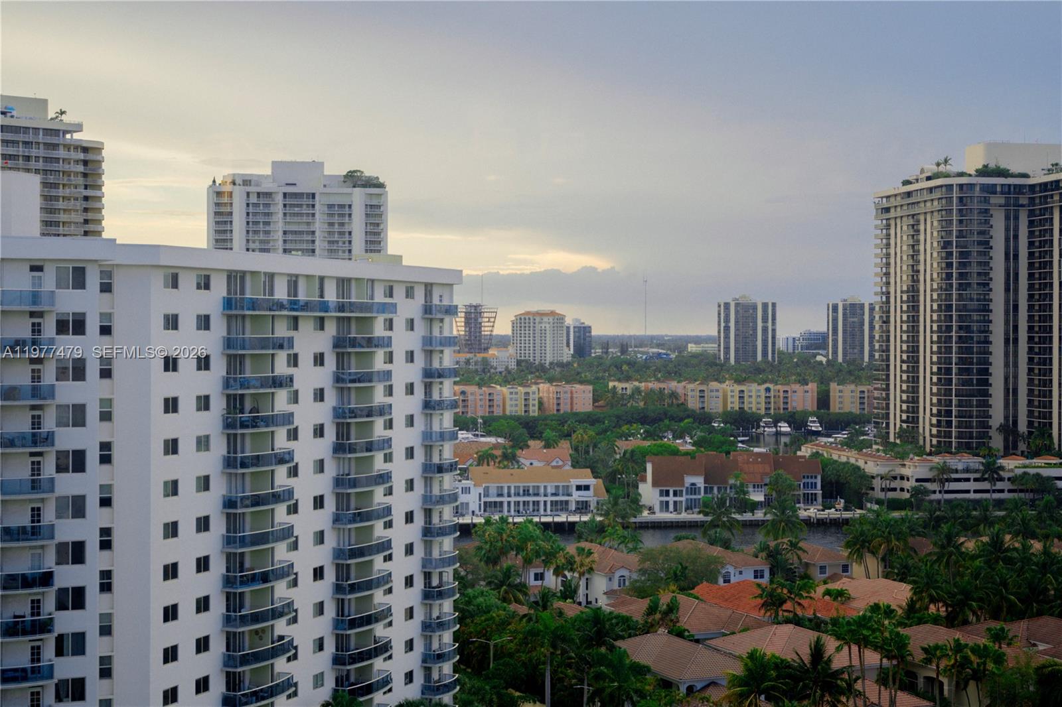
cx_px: 531
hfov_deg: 33.4
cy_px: 354
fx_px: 1770
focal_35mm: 60
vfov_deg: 22.6
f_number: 5.6
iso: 800
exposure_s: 1/160
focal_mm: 60
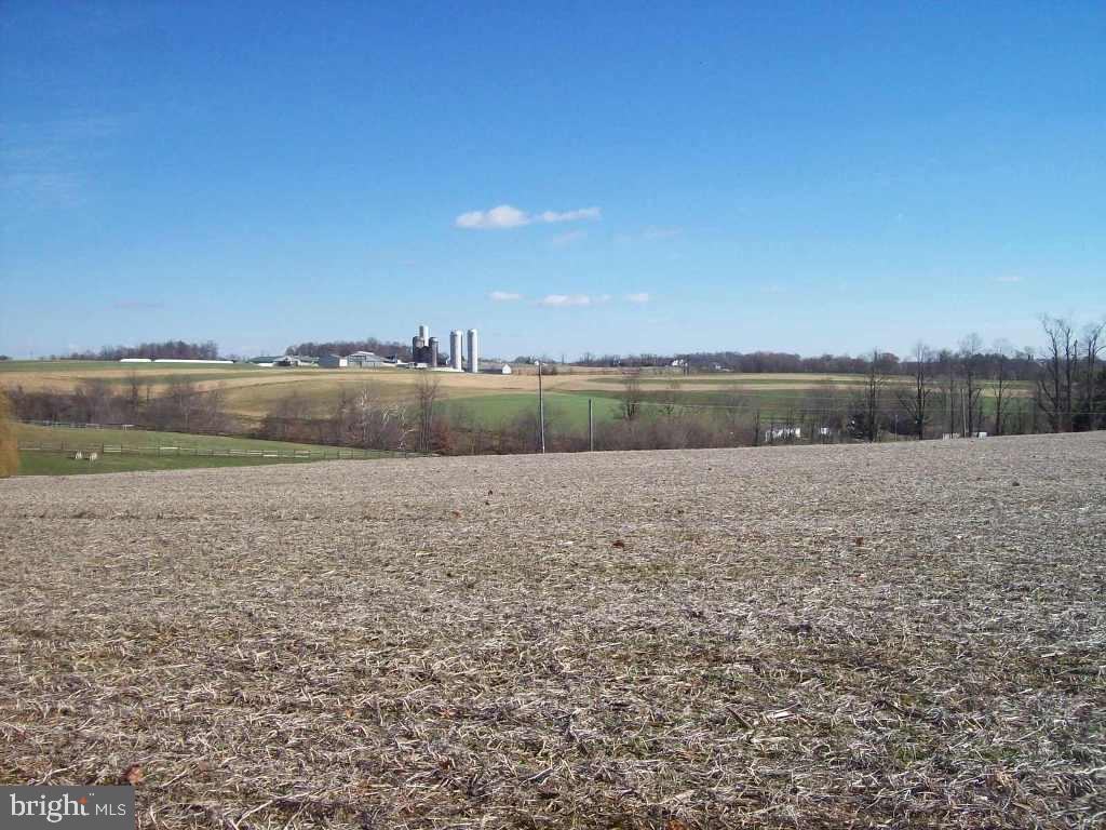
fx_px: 1150
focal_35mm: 36
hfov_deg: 51.4
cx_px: 553
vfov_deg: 39.7
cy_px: 415
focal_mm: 6
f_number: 4.8
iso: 80
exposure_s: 1/698
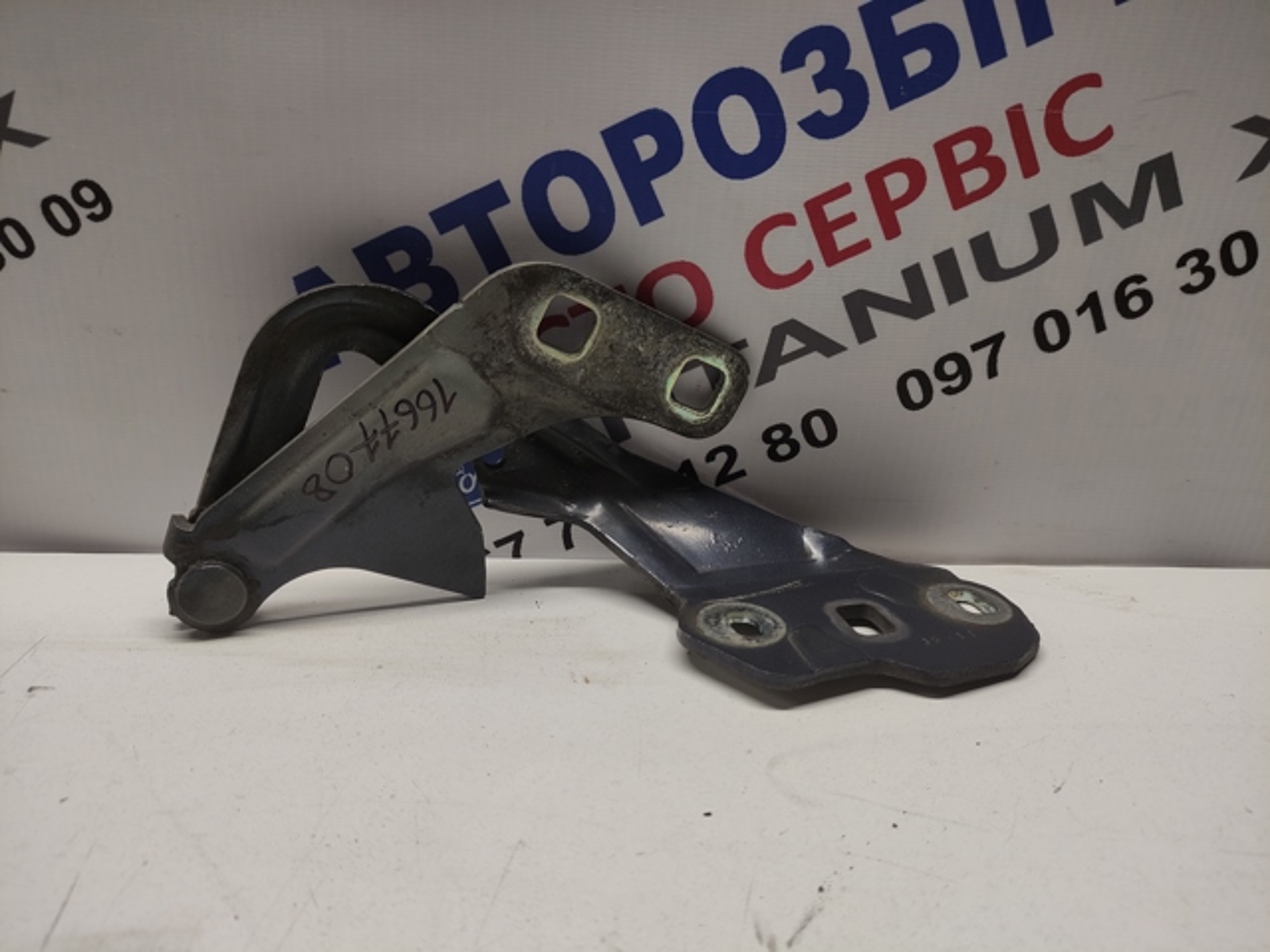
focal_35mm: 25
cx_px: 635
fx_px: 917
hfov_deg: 69.4
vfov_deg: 54.9
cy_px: 476
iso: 125
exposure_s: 1/100
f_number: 1.89
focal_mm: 5.43
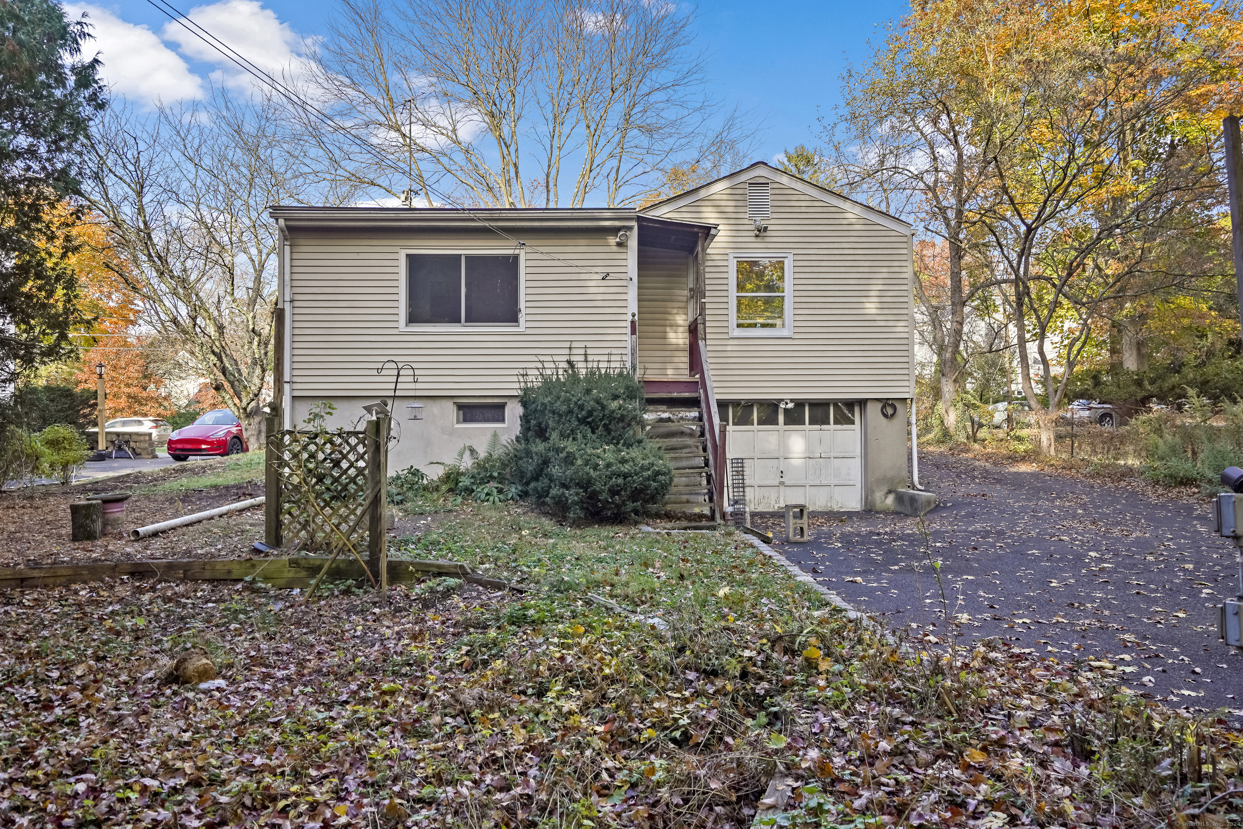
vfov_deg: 51.3
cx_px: 622
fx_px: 863
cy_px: 414
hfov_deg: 71.5
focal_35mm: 25
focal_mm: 25
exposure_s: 1/50
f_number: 7.1
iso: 160
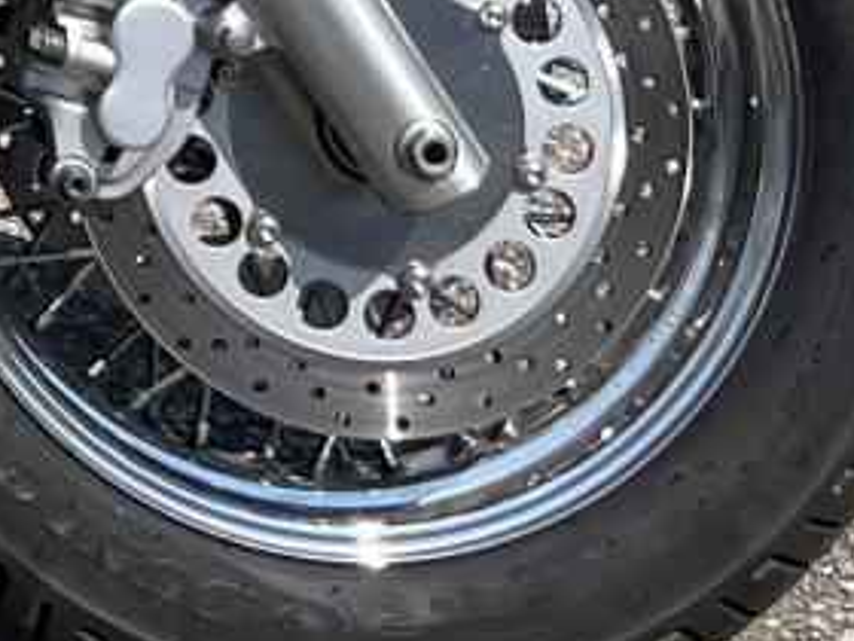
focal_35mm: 186
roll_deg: +1.8
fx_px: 4589
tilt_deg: -10.2
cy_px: -1132
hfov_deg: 9.2
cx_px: -1376
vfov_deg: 7.3
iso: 50
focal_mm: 5.1
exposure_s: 1/3311
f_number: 1.6
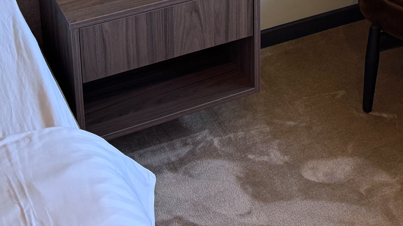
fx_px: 812
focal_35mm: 76
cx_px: 307
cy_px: -157
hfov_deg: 27.4
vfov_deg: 14.3
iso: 125
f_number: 1.78
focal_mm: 6.76
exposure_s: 1/100
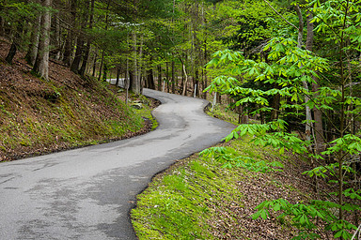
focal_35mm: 83
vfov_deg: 16.4
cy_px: 74
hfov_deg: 24.4
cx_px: 151
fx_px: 832
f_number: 13
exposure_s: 1/6
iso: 64
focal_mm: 55
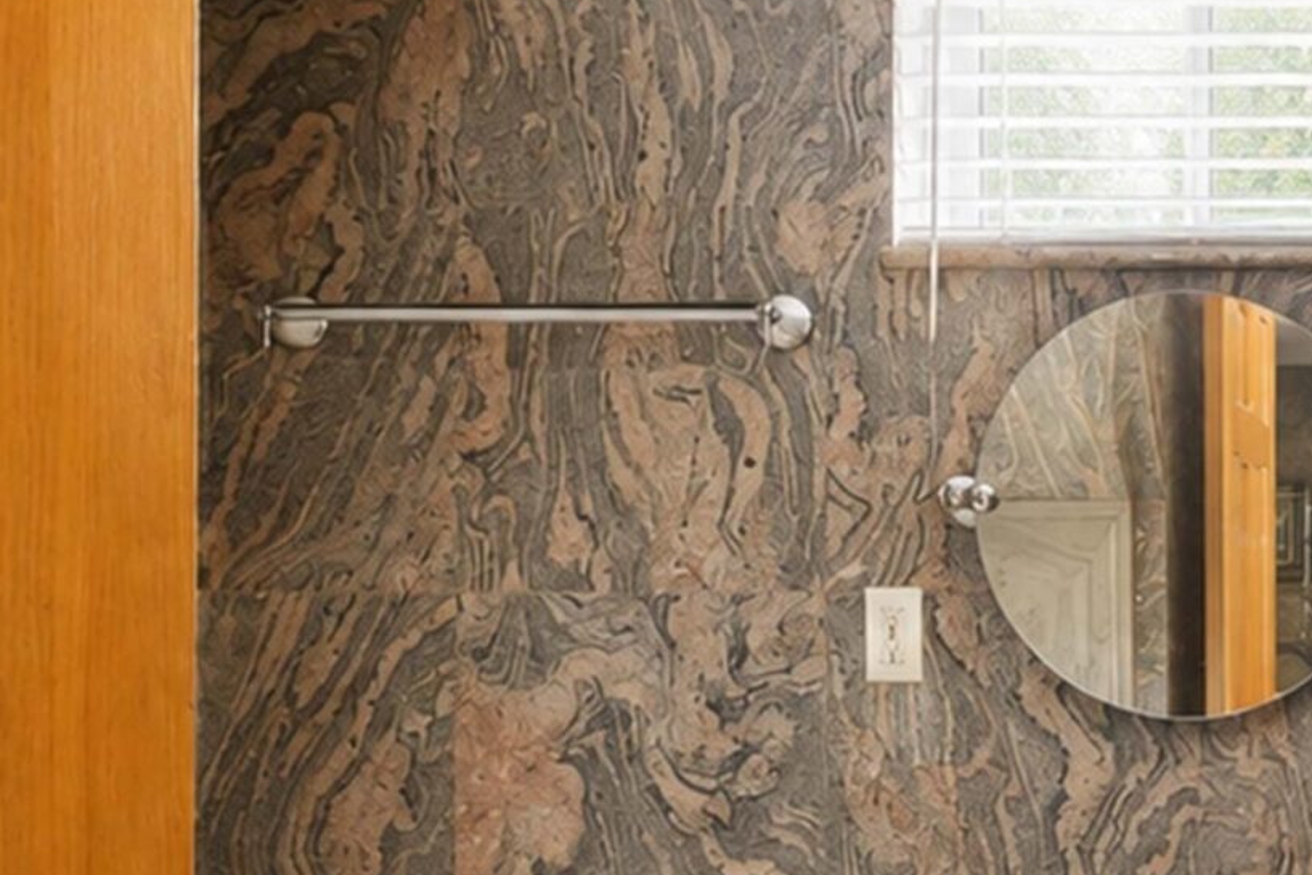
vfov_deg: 27.9
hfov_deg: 34.5
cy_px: 735
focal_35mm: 47
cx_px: 1529
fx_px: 1713
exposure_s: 1/60
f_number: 8
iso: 2000
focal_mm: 10
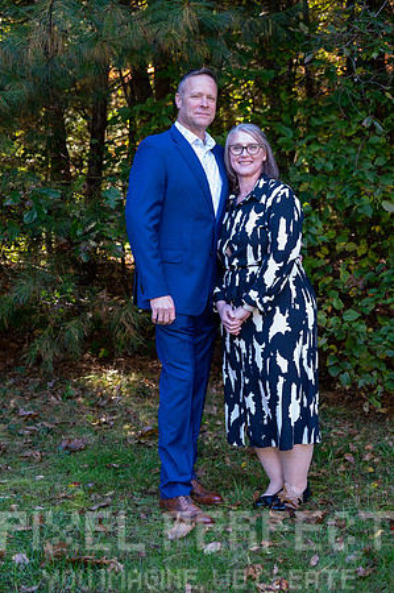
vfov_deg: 32.9
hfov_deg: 22.2
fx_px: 1004
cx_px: 197
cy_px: 296
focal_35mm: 61
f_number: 6
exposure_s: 1/60
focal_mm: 61
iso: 900
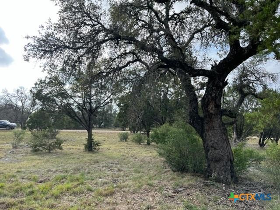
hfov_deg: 67.3
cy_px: 105
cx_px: 140
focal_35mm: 26
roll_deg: +1.9
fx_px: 210
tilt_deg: +6.5
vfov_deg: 53.1
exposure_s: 1/1934
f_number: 1.5
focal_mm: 5.7
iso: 50
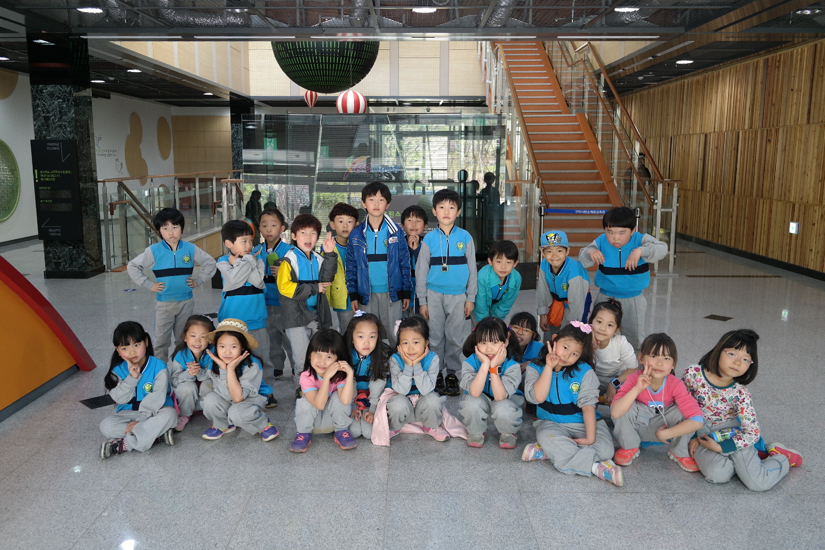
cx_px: 412
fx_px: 687
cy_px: 275
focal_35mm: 30
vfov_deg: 43.6
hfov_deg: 61.9
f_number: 3.5
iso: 400
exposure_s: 1/40
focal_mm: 20
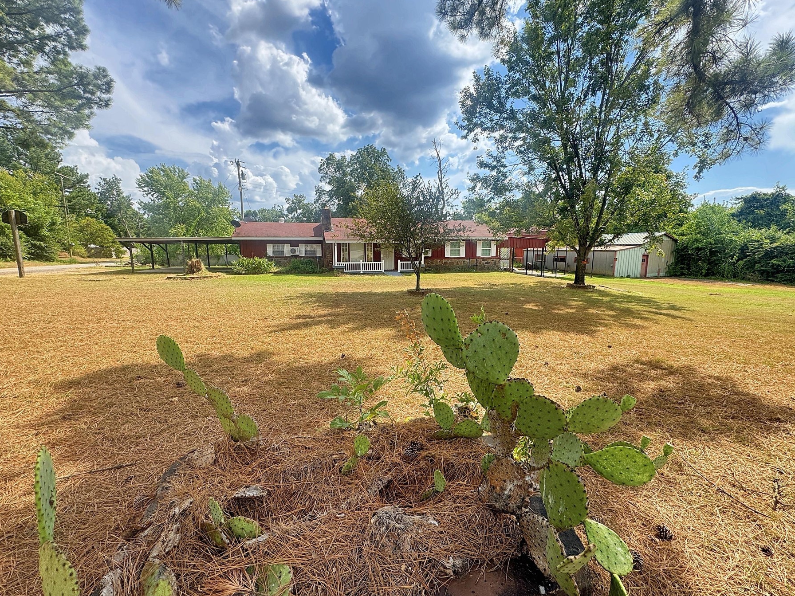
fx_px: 344
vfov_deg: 81.7
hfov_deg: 98.2
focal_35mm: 15
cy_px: 304
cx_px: 398
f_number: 2.2
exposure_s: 1/849
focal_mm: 2.2
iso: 50
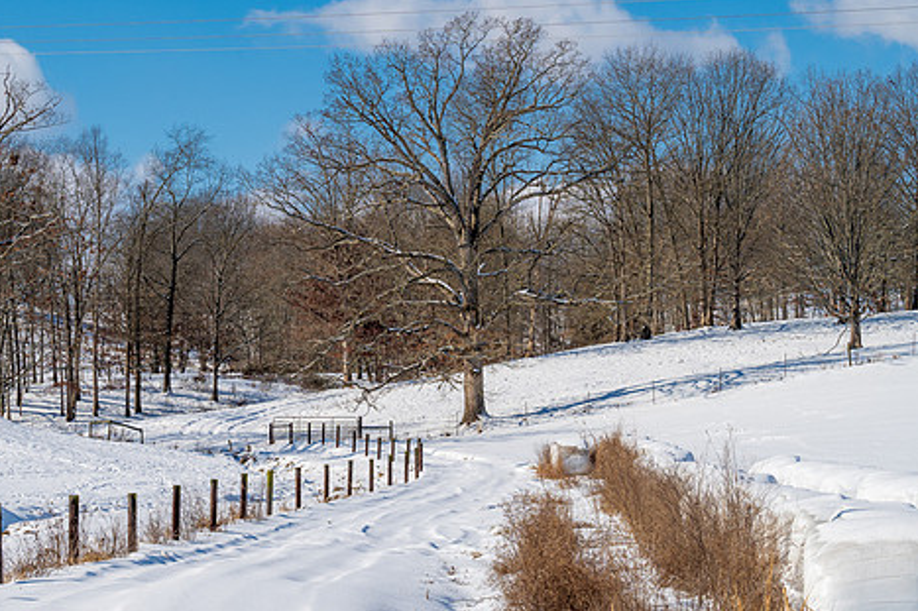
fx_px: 3135
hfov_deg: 16.7
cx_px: 417
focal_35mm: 123
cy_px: 331
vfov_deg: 11.1
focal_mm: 66
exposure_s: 1/320
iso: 100
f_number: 11
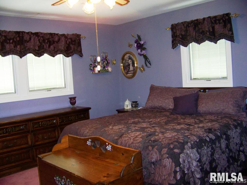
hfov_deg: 51.3
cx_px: 124
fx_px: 257
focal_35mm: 36
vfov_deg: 39.7
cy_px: 92
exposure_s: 1/30
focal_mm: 5.85
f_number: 2.8
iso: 200
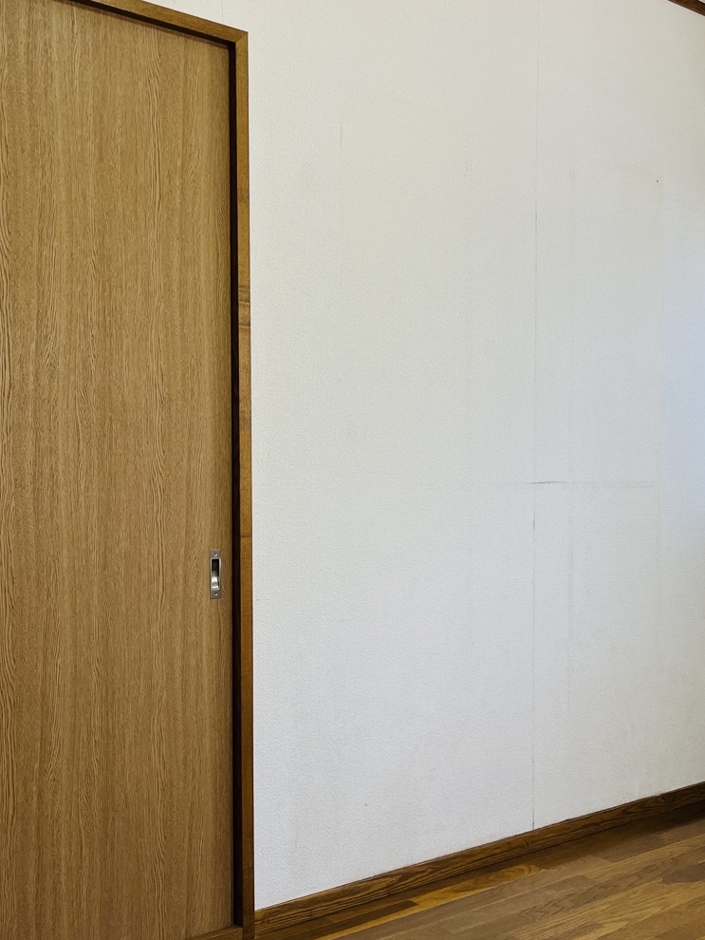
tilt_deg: -1.4
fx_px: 1140
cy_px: 510
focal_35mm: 42
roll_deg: +1.2
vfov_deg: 44.7
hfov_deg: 33.9
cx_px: 499
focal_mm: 5.1
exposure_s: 1/100
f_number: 1.6
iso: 100
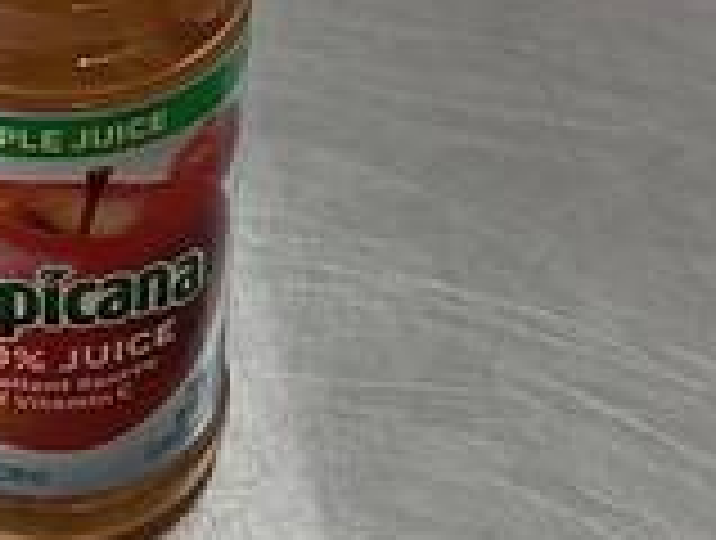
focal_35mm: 114
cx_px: 95
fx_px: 2363
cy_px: 216
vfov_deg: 13.0
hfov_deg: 17.0
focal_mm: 3.3
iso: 64
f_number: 2.4
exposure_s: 1/60
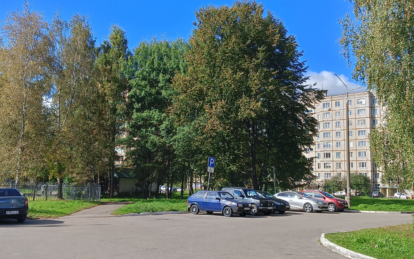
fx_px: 451
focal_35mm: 40
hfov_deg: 49.3
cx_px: 211
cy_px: 124
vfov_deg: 32.0
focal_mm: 4.05
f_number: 1.8
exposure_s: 1/394
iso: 50
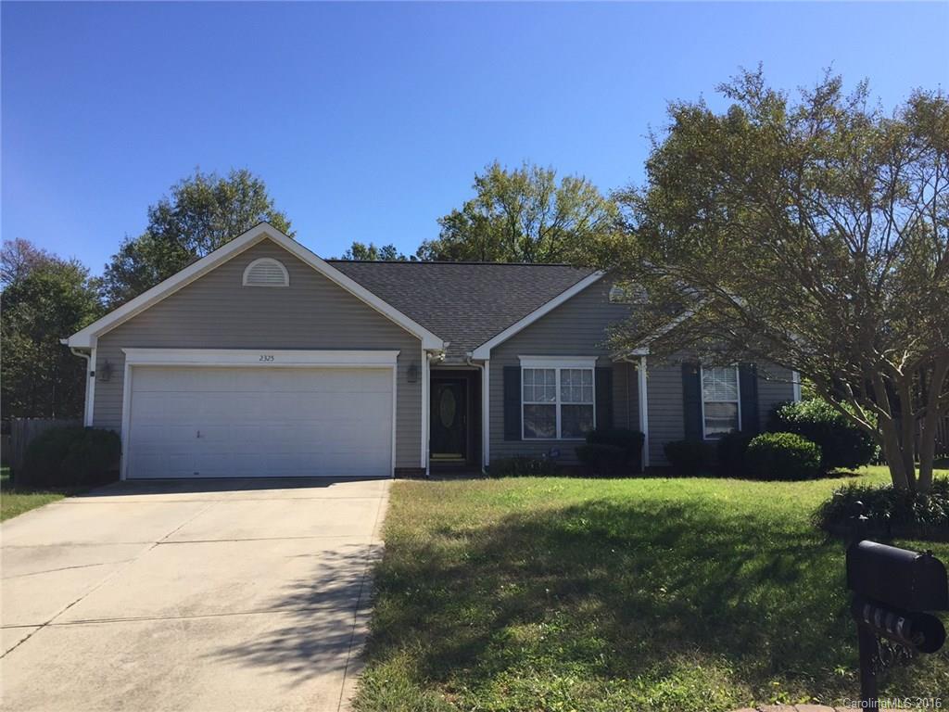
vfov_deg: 48.2
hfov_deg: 61.7
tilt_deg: +6.6
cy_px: 356
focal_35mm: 29
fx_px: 795
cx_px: 474
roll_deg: -1.2
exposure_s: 1/1412
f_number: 2.2
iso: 32
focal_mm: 4.15
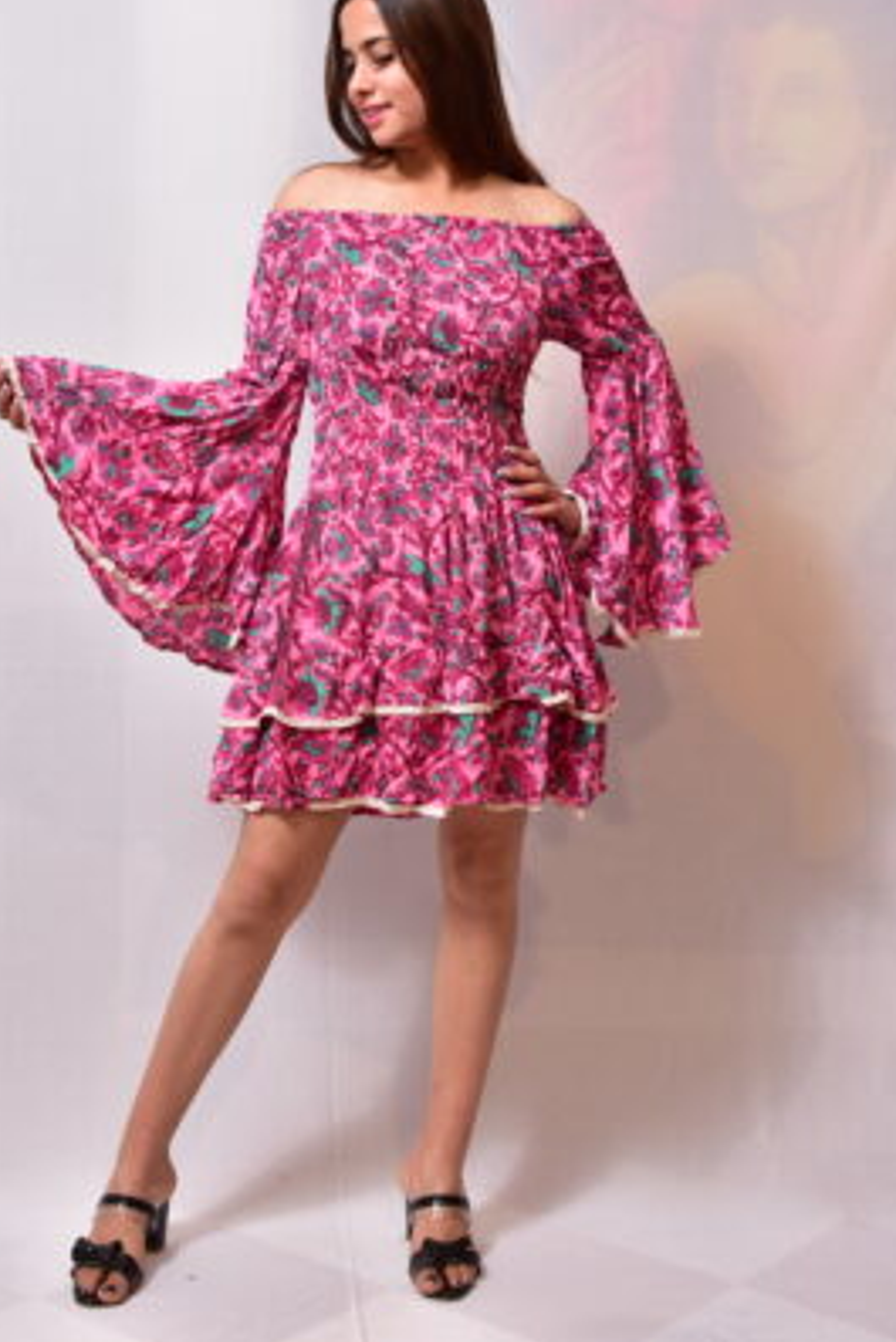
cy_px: 585
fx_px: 1902
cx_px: 399
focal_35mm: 51
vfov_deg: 38.8
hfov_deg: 26.5
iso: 200
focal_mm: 30
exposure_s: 1/125
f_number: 7.1
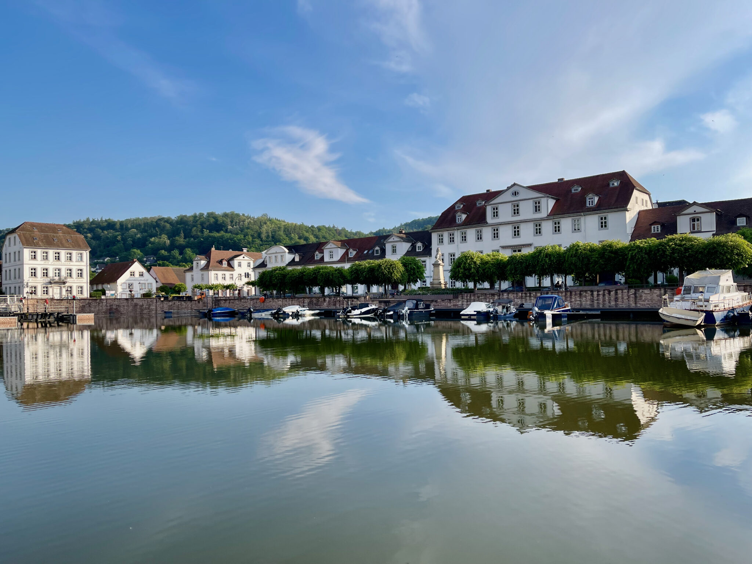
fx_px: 565
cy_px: 282
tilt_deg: +0.5
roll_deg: +1.1
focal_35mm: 26
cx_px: 376
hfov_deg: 67.3
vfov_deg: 53.1
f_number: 1.6
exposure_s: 1/1946
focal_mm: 5.1
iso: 32
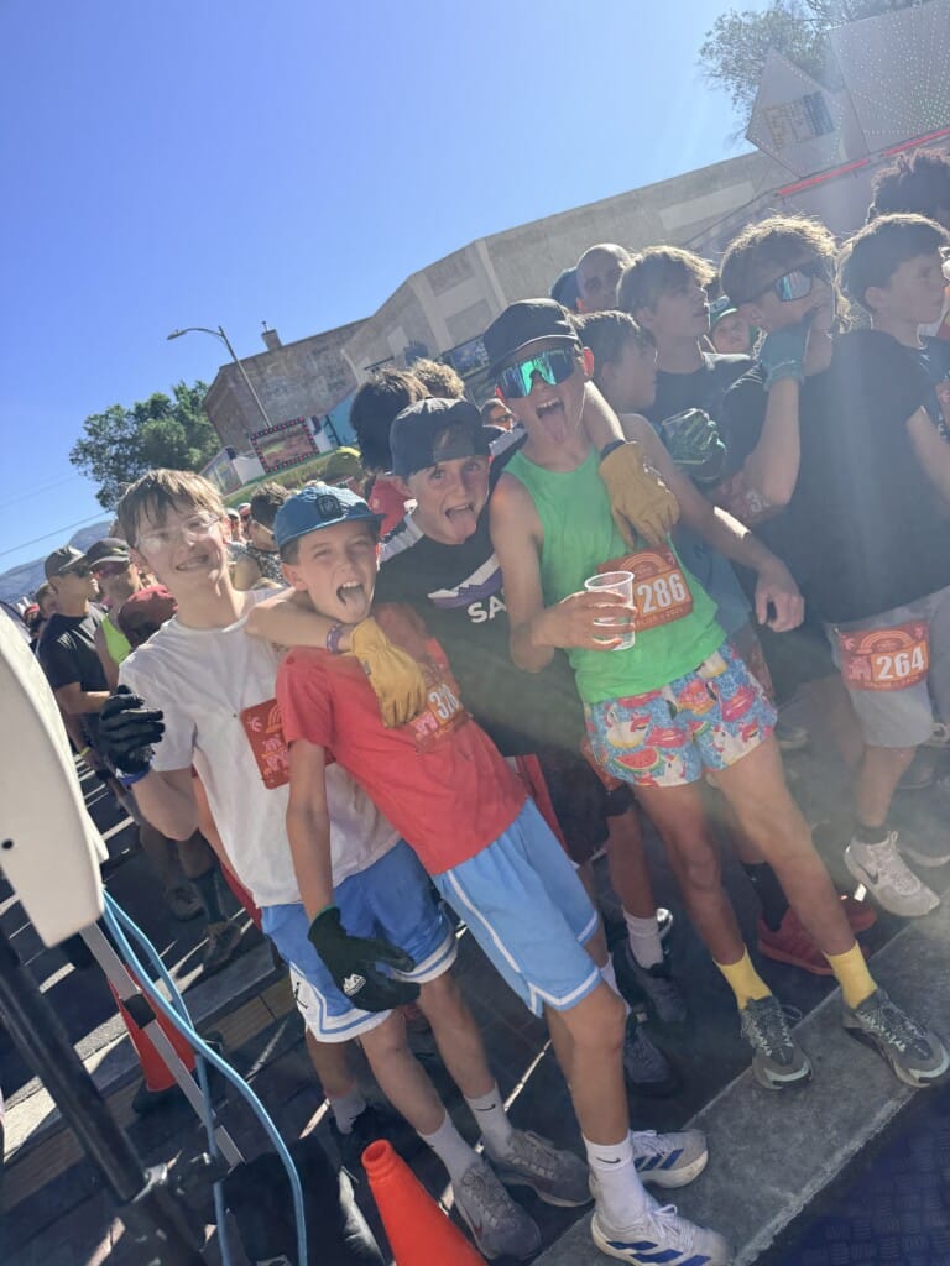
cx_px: 475
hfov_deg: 56.8
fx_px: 878
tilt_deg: -11.4
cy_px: 633
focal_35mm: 24
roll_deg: +24.7
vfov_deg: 71.6
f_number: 1.78
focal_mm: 6.76
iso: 100
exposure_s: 1/3145
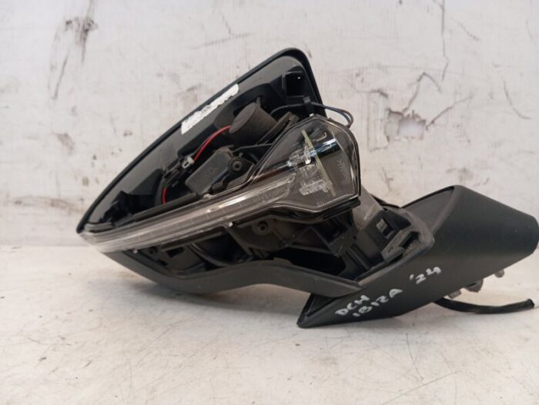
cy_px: 202
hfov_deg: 63.4
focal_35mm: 28
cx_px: 270
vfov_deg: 49.9
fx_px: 437
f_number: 1.8
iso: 446
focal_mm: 4.22
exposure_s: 1/33.3
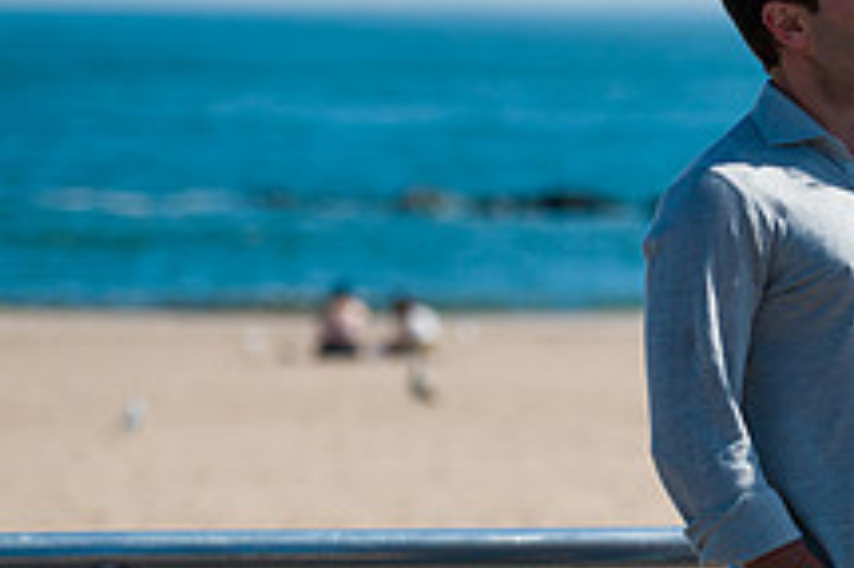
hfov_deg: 7.2
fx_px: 6708
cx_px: 1084
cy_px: 254
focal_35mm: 283
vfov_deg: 4.8
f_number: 3.2
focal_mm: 105
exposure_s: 1/5000
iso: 200
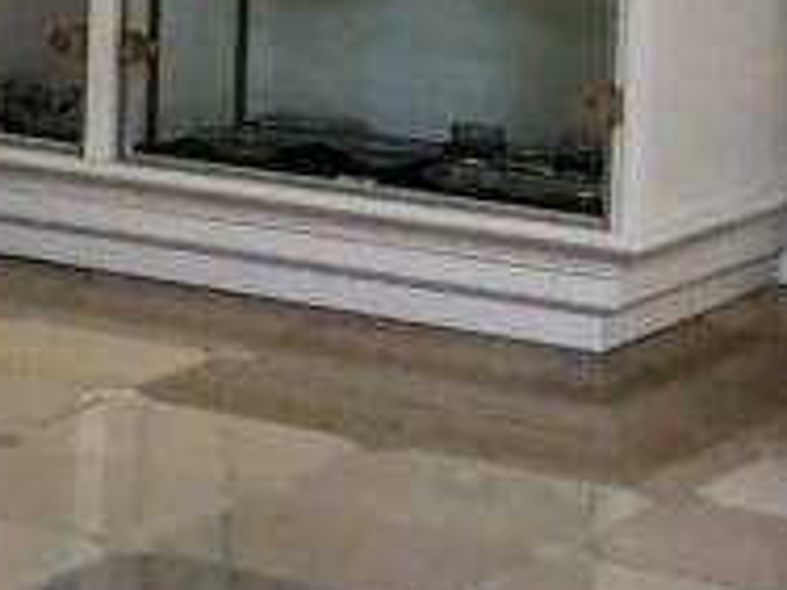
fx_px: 4070
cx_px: -1365
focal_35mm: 179
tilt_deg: -4.3
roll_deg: -0.6
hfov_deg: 9.3
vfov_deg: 8.1
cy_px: -347
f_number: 1.8
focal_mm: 4
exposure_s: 1/33
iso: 40
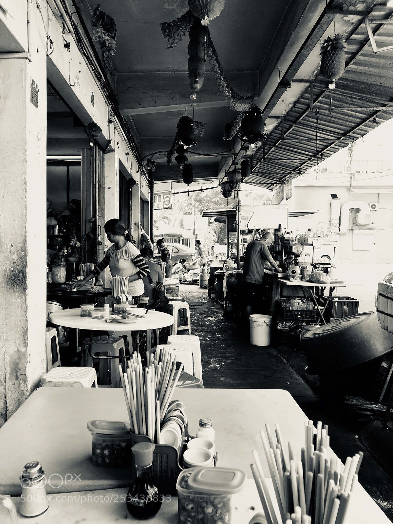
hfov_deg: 49.7
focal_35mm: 28
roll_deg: +0.2
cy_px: 262
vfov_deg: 63.4
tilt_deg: +0.5
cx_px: 196
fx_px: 424
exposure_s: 1/100
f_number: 1.8
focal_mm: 3.99
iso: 32
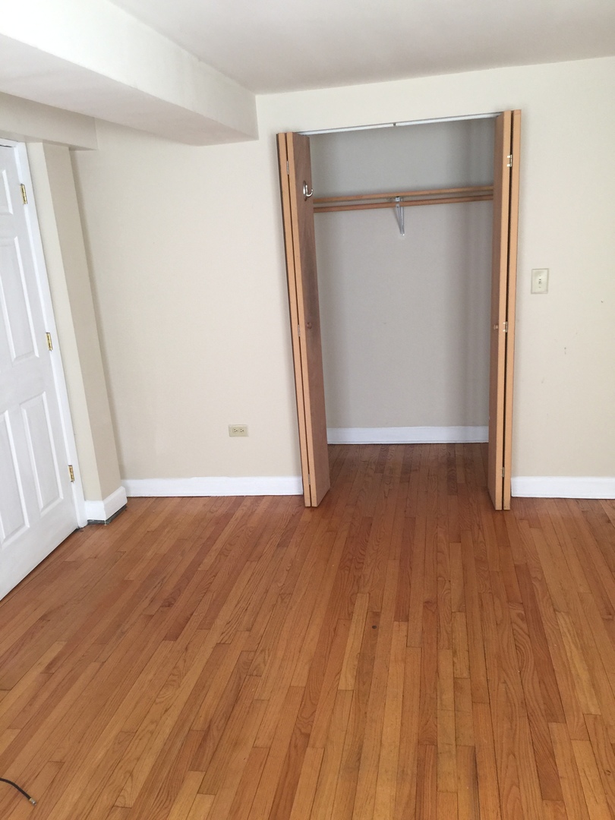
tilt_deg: -14.2
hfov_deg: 48.2
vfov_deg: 61.7
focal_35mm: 29
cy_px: 410
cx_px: 308
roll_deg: +5.3
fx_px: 687
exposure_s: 1/15
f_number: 2.2
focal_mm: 4.15
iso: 64
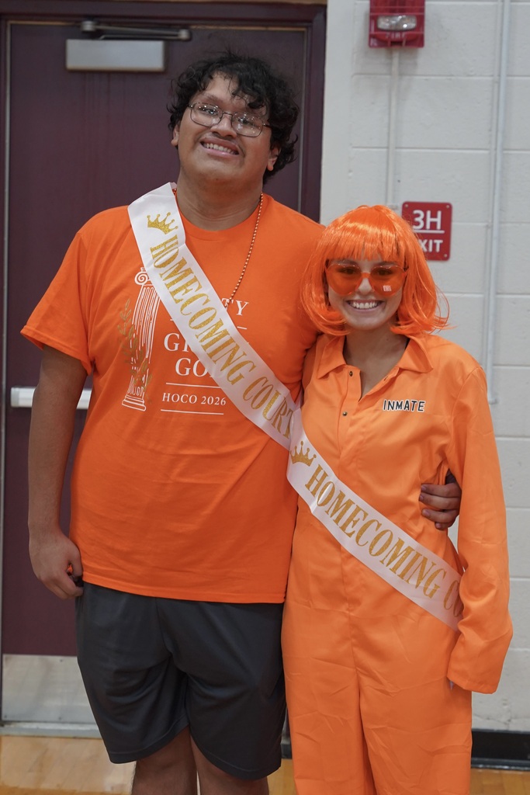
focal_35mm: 70
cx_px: 265
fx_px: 1545
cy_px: 398
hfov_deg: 19.5
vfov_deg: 28.8
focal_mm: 70
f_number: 4
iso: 1600
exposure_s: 1/160
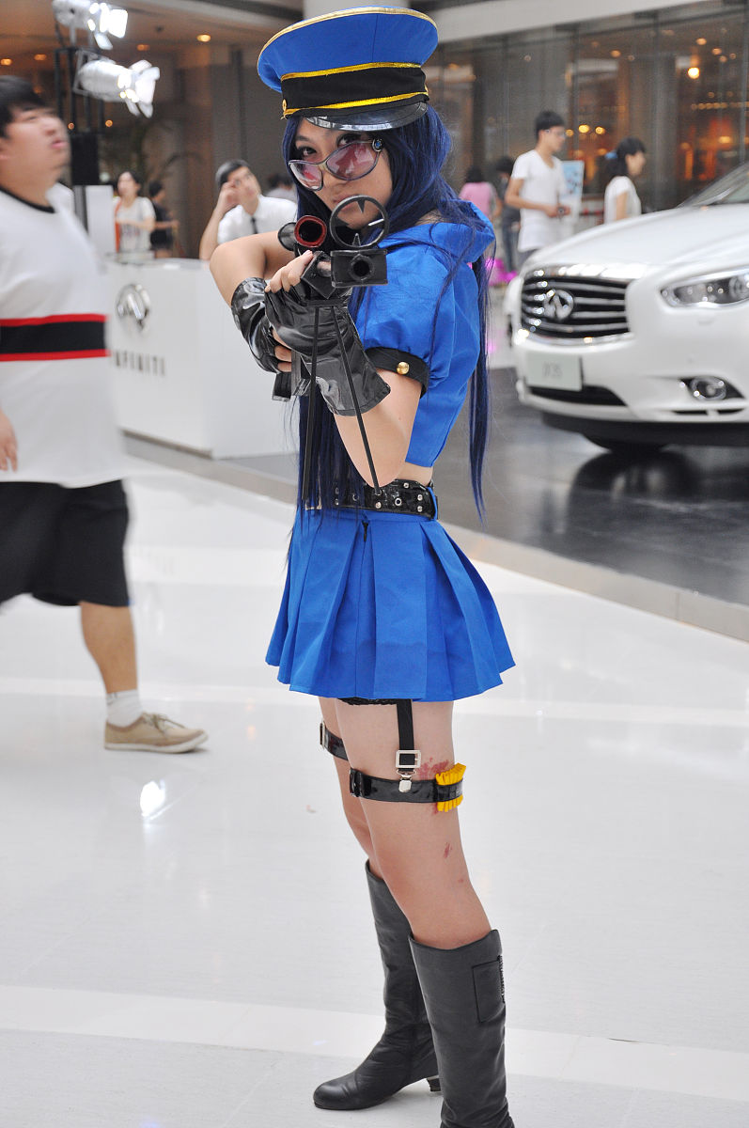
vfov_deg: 28.1
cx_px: 374
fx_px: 2253
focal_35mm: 72
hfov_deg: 18.9
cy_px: 564
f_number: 5.6
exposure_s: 1/40
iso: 500
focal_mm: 48
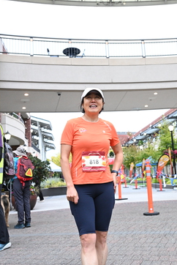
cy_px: 124
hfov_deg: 32.1
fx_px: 307
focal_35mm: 42
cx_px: 101
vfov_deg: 46.6
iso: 3200
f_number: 4
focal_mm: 27.5
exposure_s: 1/500
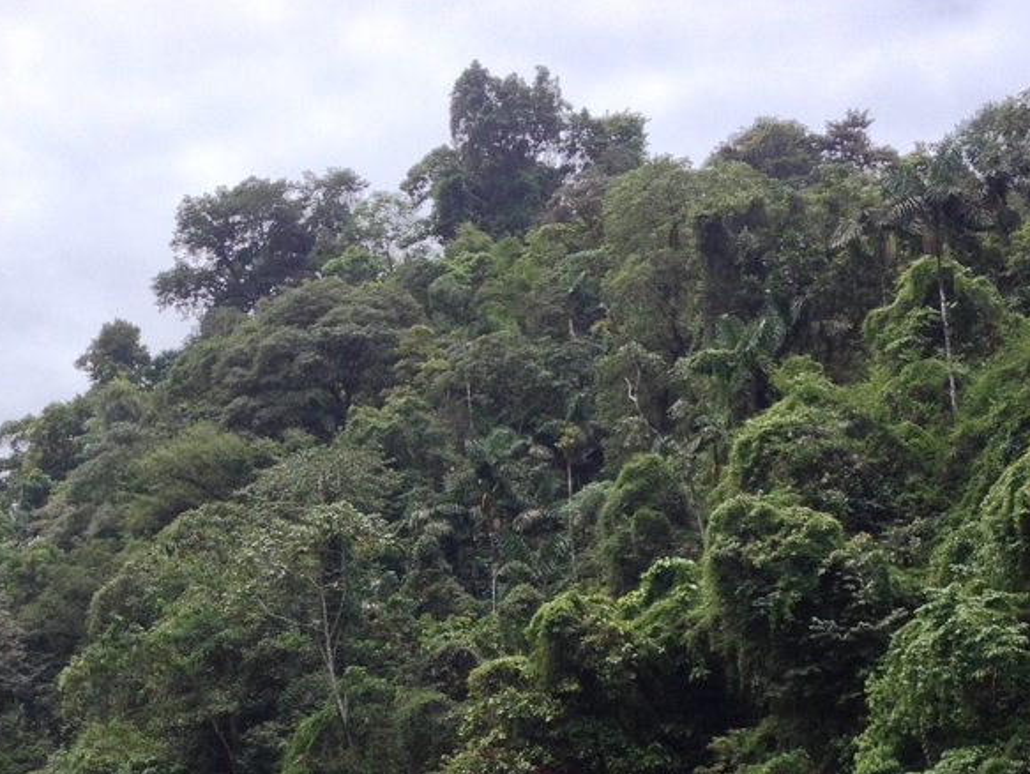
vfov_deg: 19.9
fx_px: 2144
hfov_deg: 26.9
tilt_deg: +3.3
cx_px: 369
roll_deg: +0.9
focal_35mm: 72
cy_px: 749
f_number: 2.4
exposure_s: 1/849
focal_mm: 4.28
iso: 50
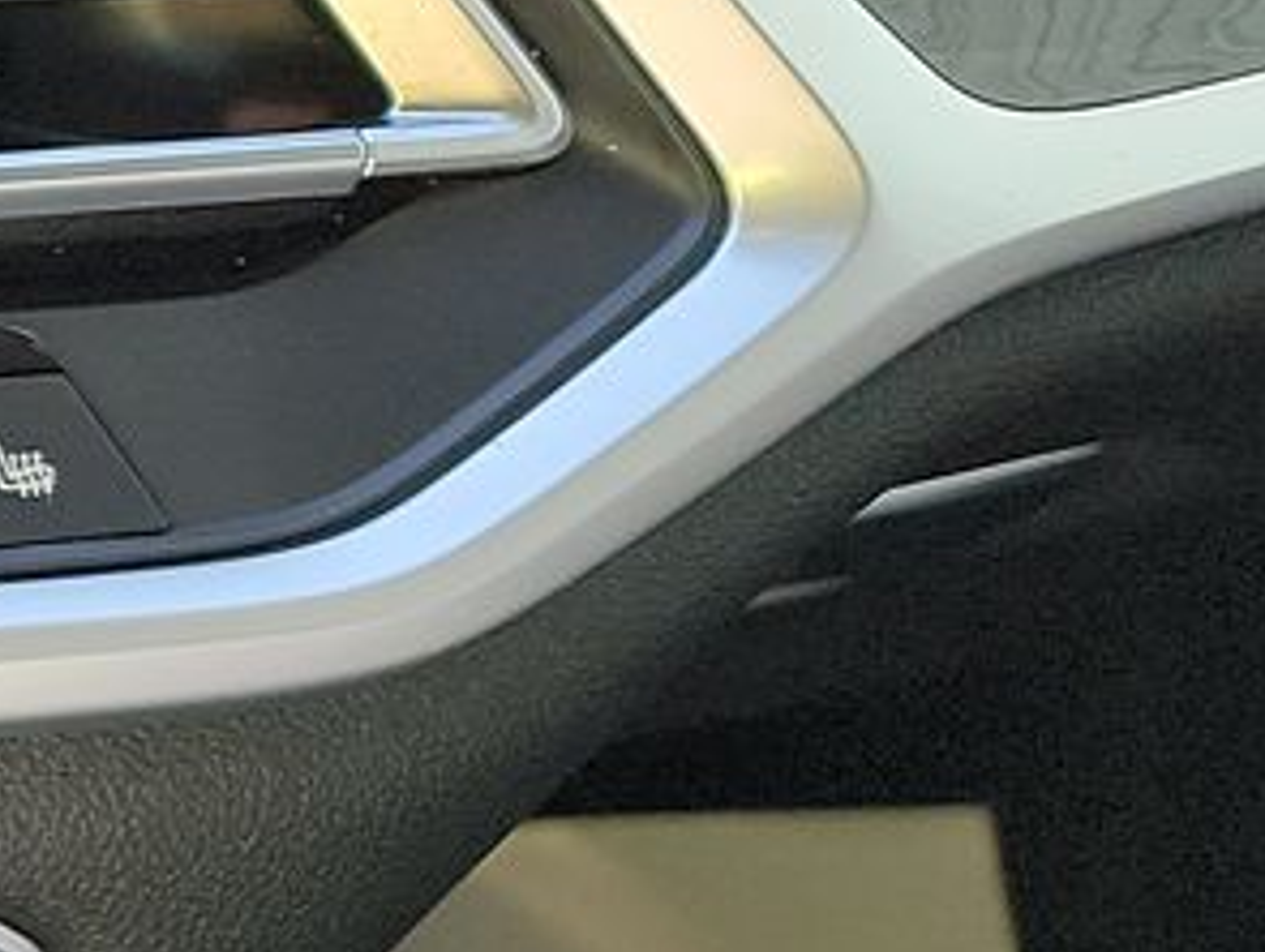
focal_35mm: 130
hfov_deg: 11.9
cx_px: -1882
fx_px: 4756
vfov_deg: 11.2
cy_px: -159
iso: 85
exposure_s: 1/119
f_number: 1.8
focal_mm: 6.7
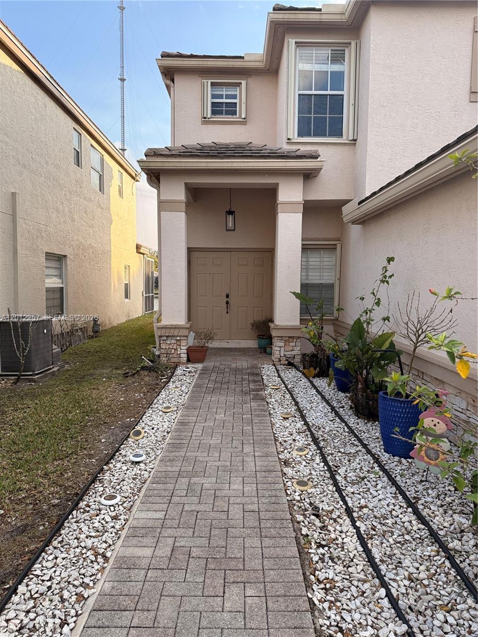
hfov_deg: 56.8
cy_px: 318
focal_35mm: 24
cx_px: 239
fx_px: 442
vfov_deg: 71.6
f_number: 1.78
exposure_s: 1/1122
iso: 100
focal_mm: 6.76
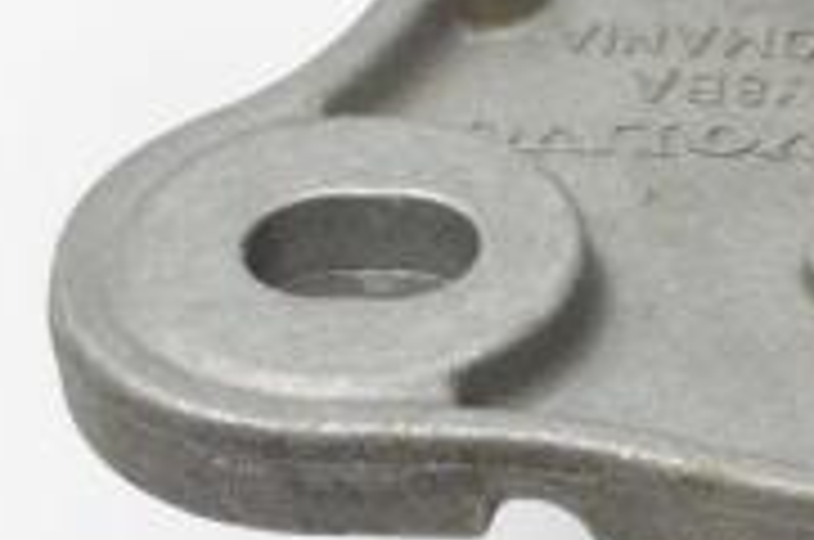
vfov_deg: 3.5
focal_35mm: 391
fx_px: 8825
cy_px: -238
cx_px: 2019
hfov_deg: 5.1
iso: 6400
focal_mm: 46
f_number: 10
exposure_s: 1/400
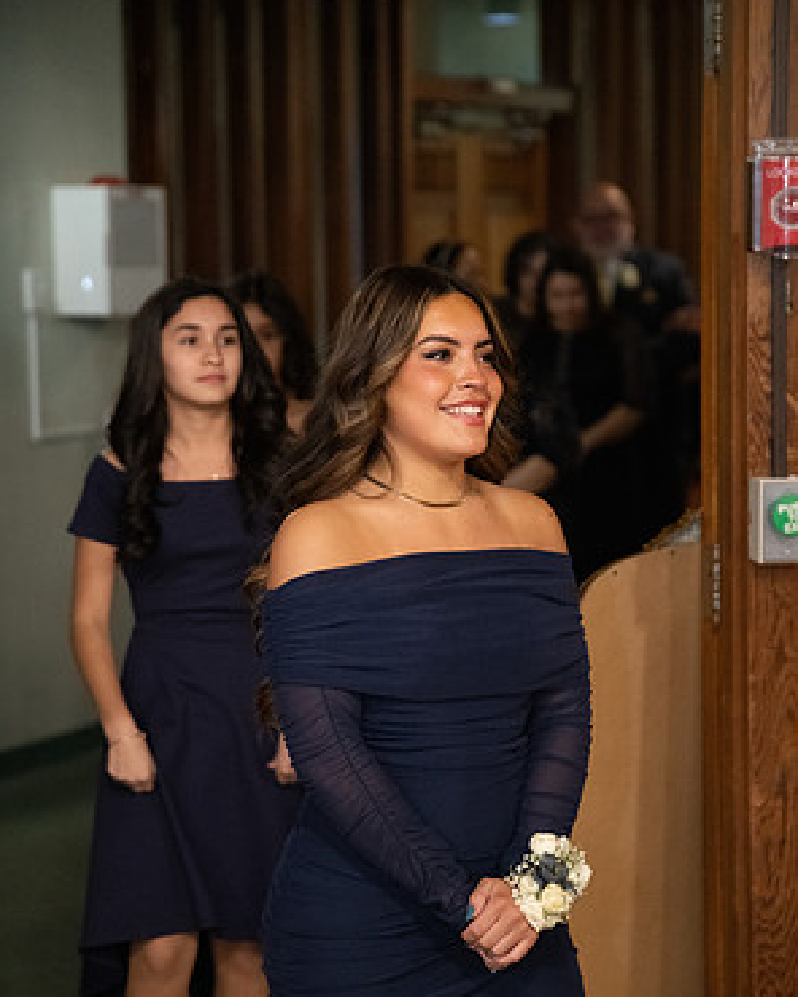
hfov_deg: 12.9
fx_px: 3543
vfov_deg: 16.0
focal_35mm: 120
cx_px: 396
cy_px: 547
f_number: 4
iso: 8000
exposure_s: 1/200
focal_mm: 105
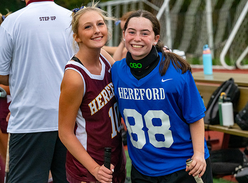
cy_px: 90
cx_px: 138
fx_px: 1081
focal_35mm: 152
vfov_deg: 9.7
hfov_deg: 13.1
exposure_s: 1/1600
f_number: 7.1
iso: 10000
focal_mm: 140
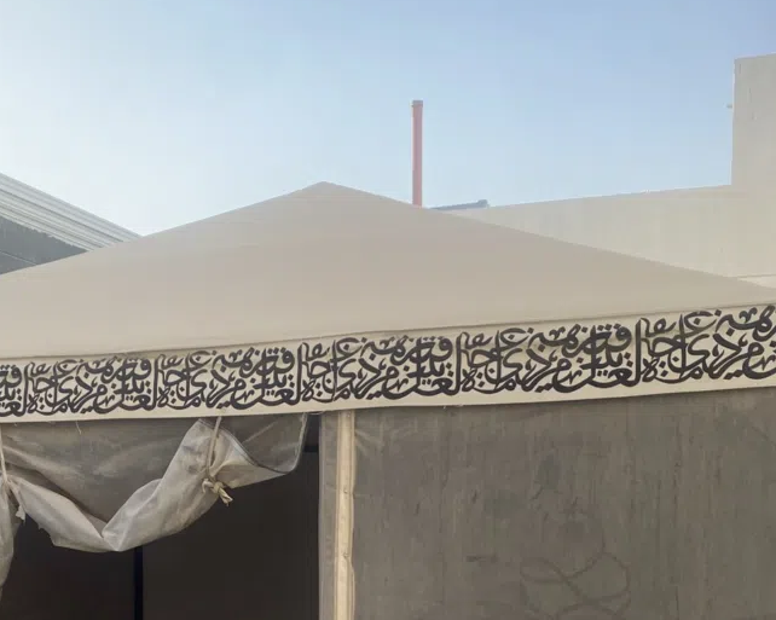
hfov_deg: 34.3
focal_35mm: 54
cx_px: 225
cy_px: 565
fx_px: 1240
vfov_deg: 27.0
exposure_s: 1/905
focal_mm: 4.25
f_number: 1.8
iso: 32
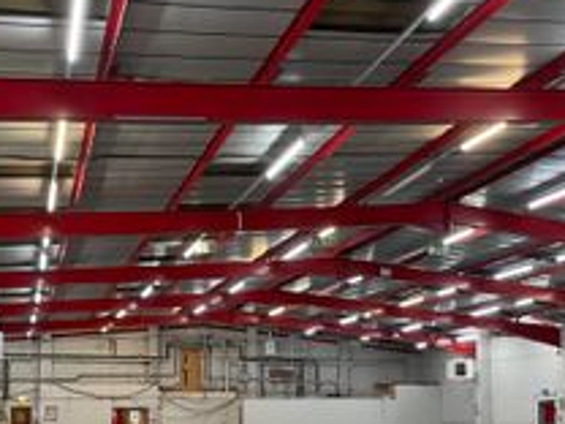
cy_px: 370
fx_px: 816
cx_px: 291
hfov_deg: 38.2
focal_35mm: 50
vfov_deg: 28.2
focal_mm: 4.2
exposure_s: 1/50
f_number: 1.6
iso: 125
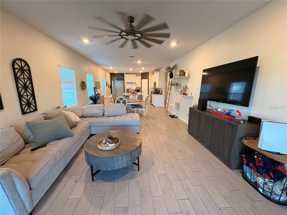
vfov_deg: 85.7
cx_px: 144
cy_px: 108
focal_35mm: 14
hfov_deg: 102.1
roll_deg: -0.1
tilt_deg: -10.1
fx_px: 116
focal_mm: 2.22
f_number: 2.2
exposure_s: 1/60
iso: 200
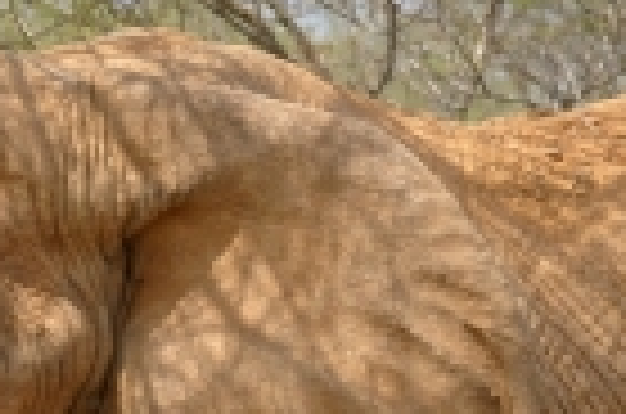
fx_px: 22571
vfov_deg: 1.1
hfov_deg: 1.6
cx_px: 108
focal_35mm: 1301
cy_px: 776
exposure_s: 1/320
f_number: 5.6
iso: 200
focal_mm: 180
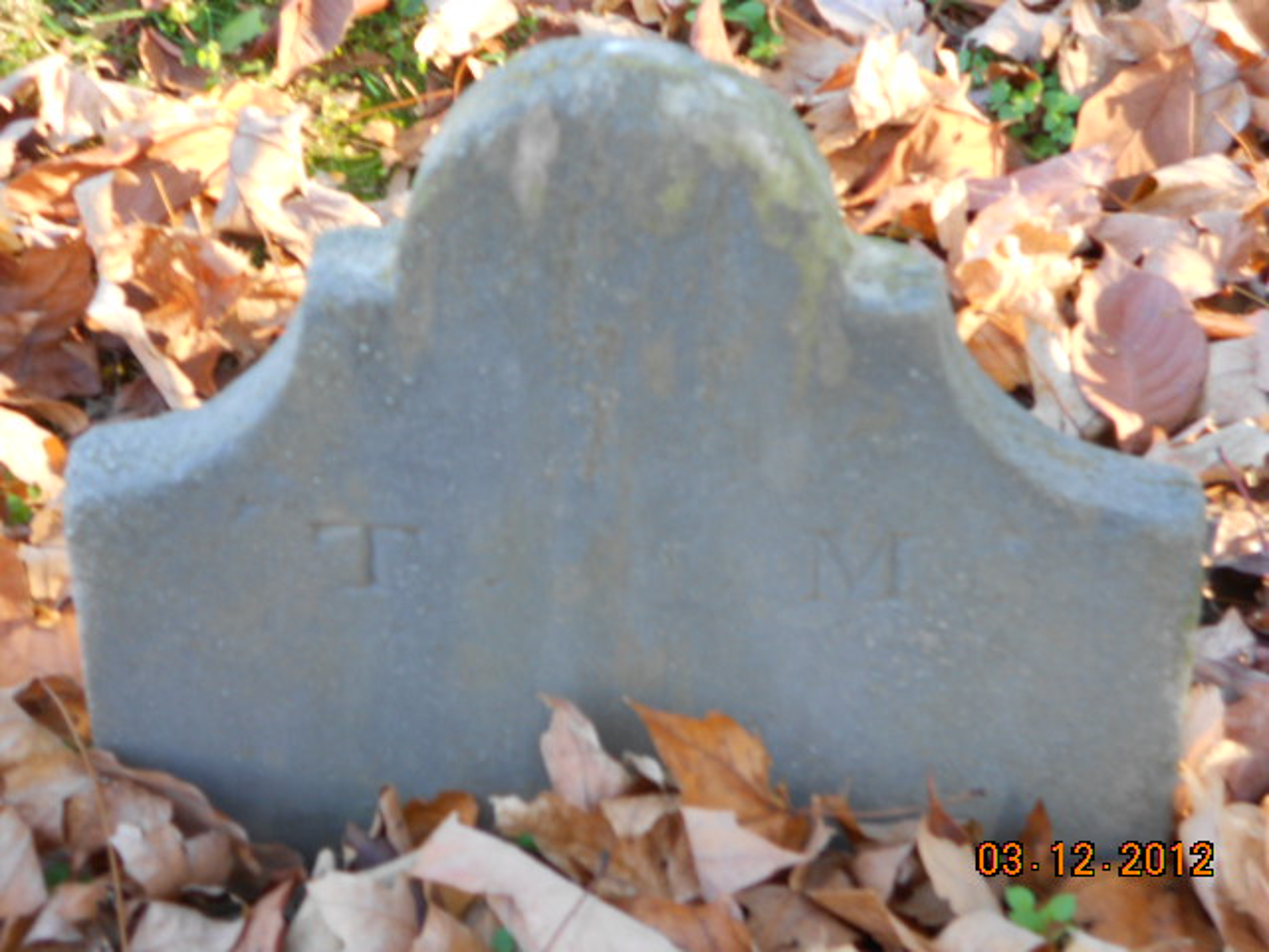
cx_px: 634
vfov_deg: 19.4
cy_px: 476
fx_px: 2786
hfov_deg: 25.7
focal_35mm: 76
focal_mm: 13.5
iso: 80
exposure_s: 1/13
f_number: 5.8
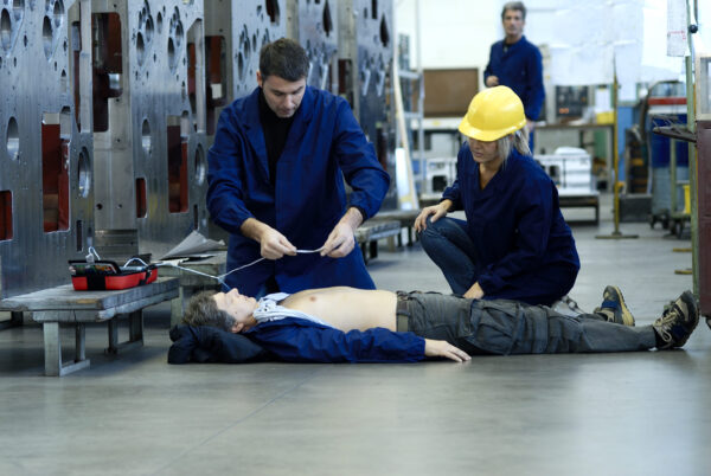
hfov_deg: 16.0
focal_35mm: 128
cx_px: 356
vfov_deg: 10.8
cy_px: 238
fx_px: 2522
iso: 200
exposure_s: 1/20
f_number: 2.8
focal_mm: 85
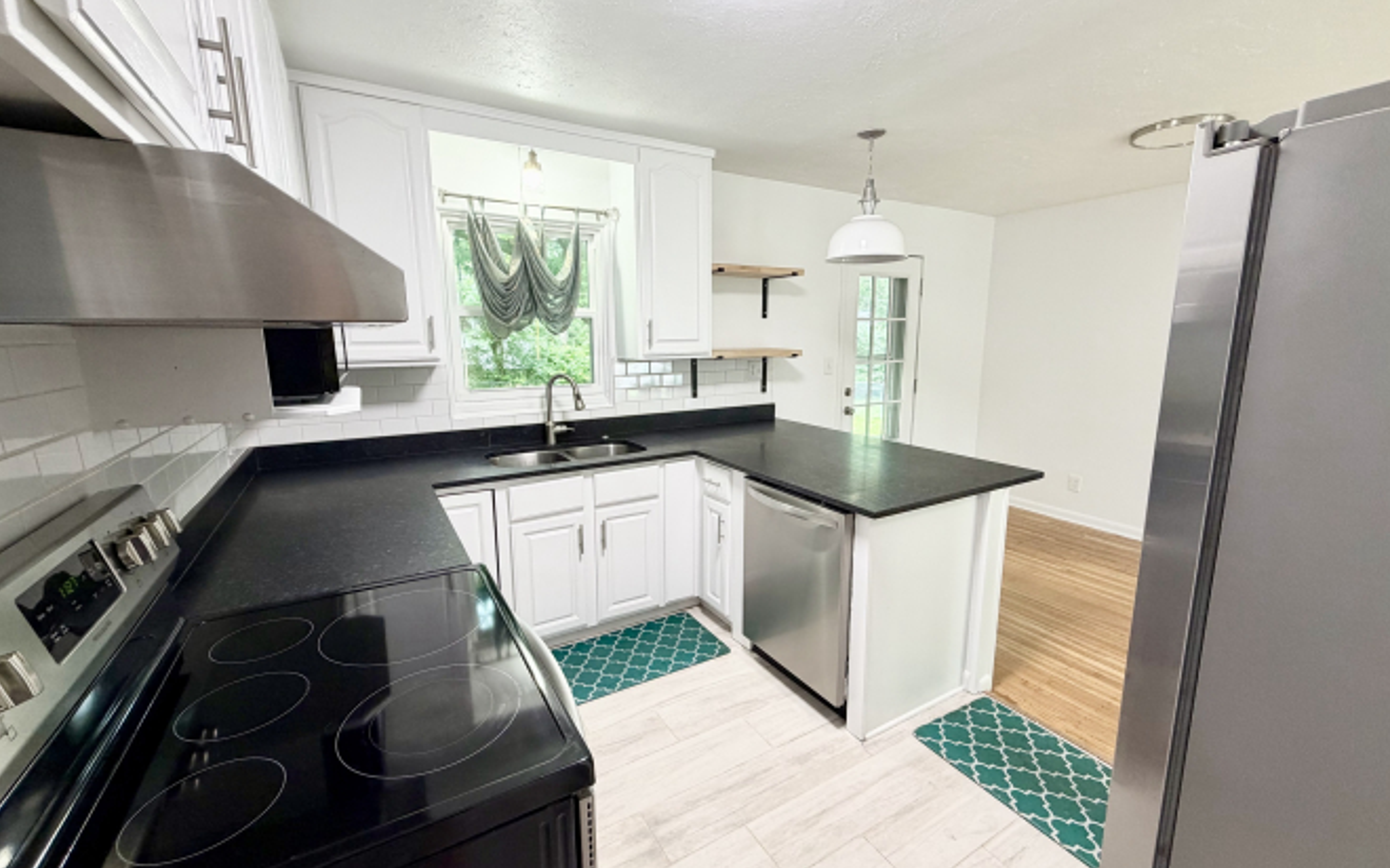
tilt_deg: -9.1
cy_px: 430
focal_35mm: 15
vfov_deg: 74.7
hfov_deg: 101.5
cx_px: 696
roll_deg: +1.1
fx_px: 568
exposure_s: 1/60
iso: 200
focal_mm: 2.22
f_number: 2.2
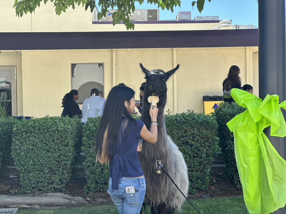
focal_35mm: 77
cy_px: 107
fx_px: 636
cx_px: 143
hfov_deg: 25.3
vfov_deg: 19.1
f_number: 2.8
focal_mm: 9
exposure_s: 1/121
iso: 32
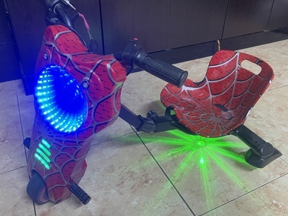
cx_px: 142
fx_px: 258
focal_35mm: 31
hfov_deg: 58.3
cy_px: 88
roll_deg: -1.9
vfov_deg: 45.3
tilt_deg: -29.5
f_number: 1.6
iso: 500
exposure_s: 1/57
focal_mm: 4.2
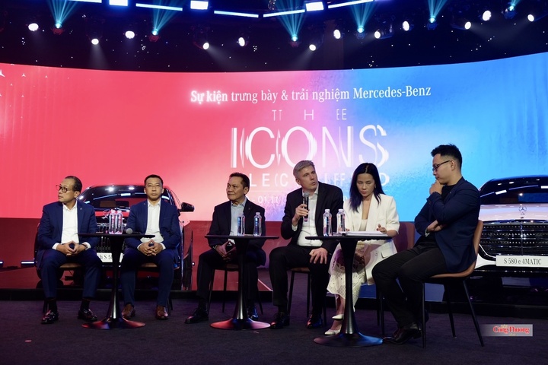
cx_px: 274
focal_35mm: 42
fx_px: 639
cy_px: 182
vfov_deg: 31.9
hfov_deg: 46.4
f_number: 3.2
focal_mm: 27.7
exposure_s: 1/125
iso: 320
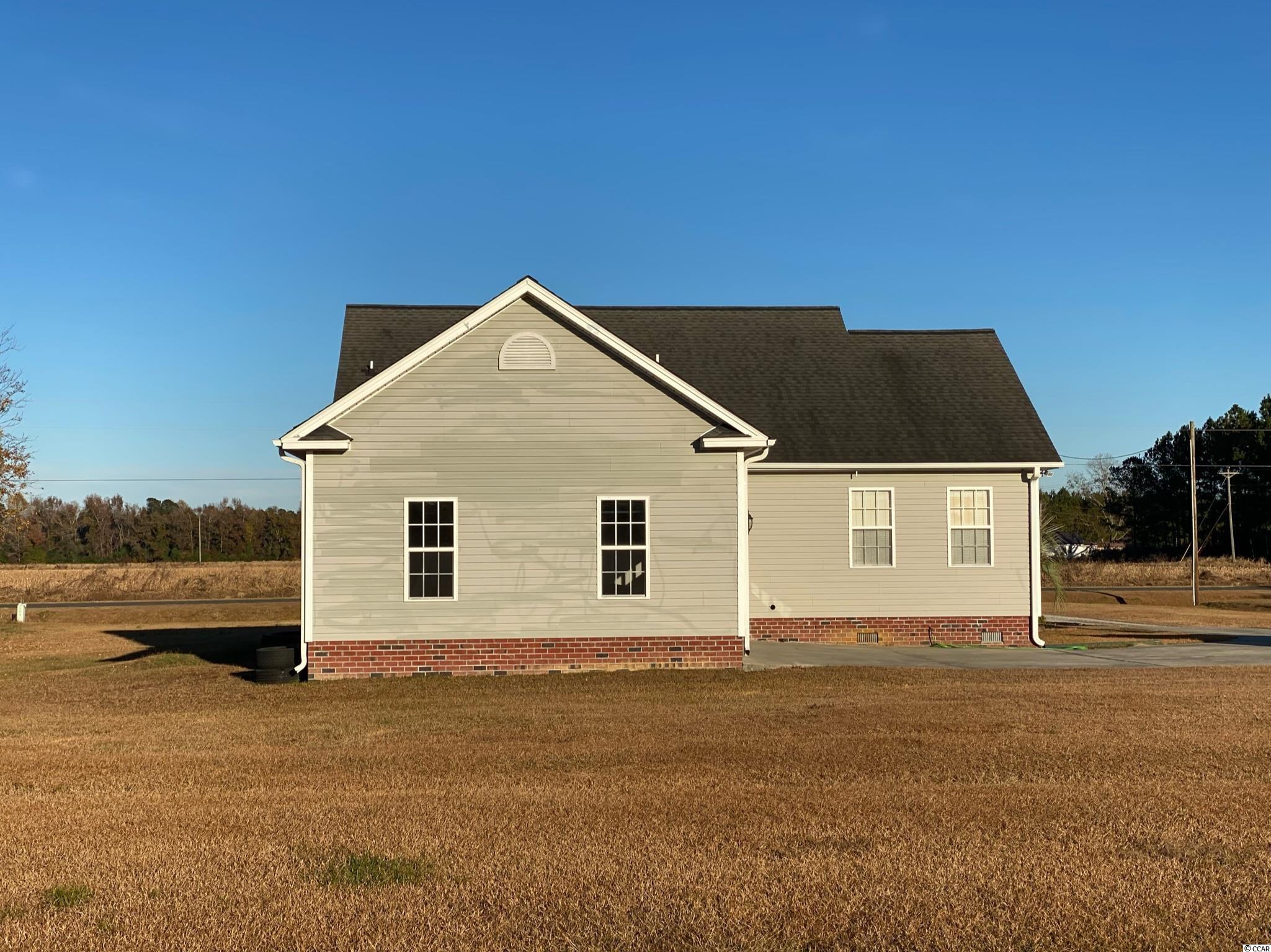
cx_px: 636
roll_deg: -0.3
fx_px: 1909
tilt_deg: +1.8
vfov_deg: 28.0
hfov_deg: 36.8
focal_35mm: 52
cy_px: 476
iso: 20
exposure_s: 1/1776
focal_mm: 6
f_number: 2
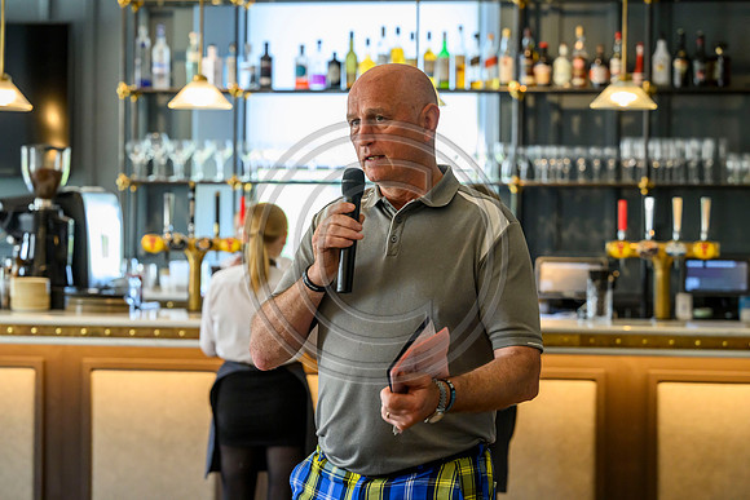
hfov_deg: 21.5
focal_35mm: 95
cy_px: 250
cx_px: 375
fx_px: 1980
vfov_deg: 14.4
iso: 4000
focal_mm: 95
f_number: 4
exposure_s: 1/500
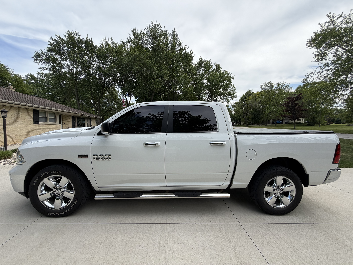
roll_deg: +0.3
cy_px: 132
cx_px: 176
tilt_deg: -1.5
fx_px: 143
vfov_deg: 85.7
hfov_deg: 102.1
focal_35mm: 14
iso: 32
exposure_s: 1/770
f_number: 2.2
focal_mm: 2.22
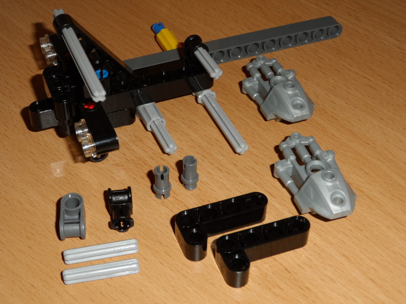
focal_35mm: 62
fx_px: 727
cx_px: 203
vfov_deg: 23.7
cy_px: 152
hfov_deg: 31.2
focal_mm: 10.2
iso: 100
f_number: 4.2
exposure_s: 1/45
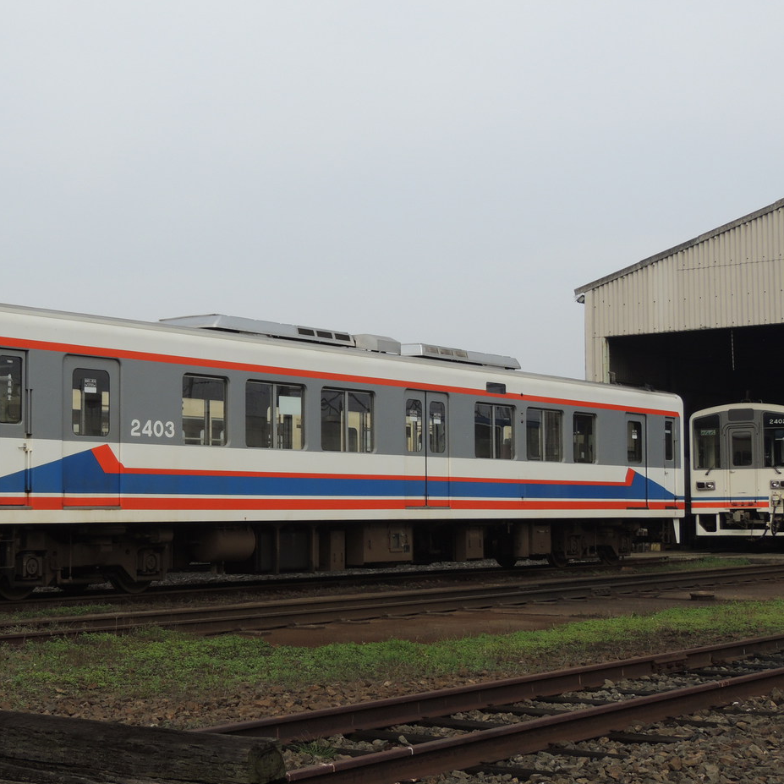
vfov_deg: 28.2
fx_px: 1563
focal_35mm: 61
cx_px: 253
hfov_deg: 28.0
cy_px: 397
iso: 100
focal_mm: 8.9
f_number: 3.6
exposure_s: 1/640
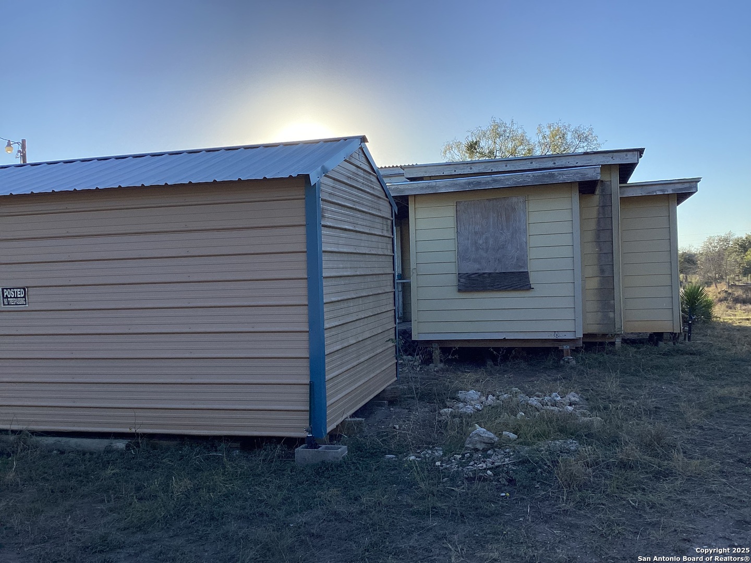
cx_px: 376
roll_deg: +1.4
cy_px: 282
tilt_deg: -2.6
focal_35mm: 31
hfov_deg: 58.4
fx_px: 673
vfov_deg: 45.4
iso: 25
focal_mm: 3.3
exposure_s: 1/858
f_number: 2.4
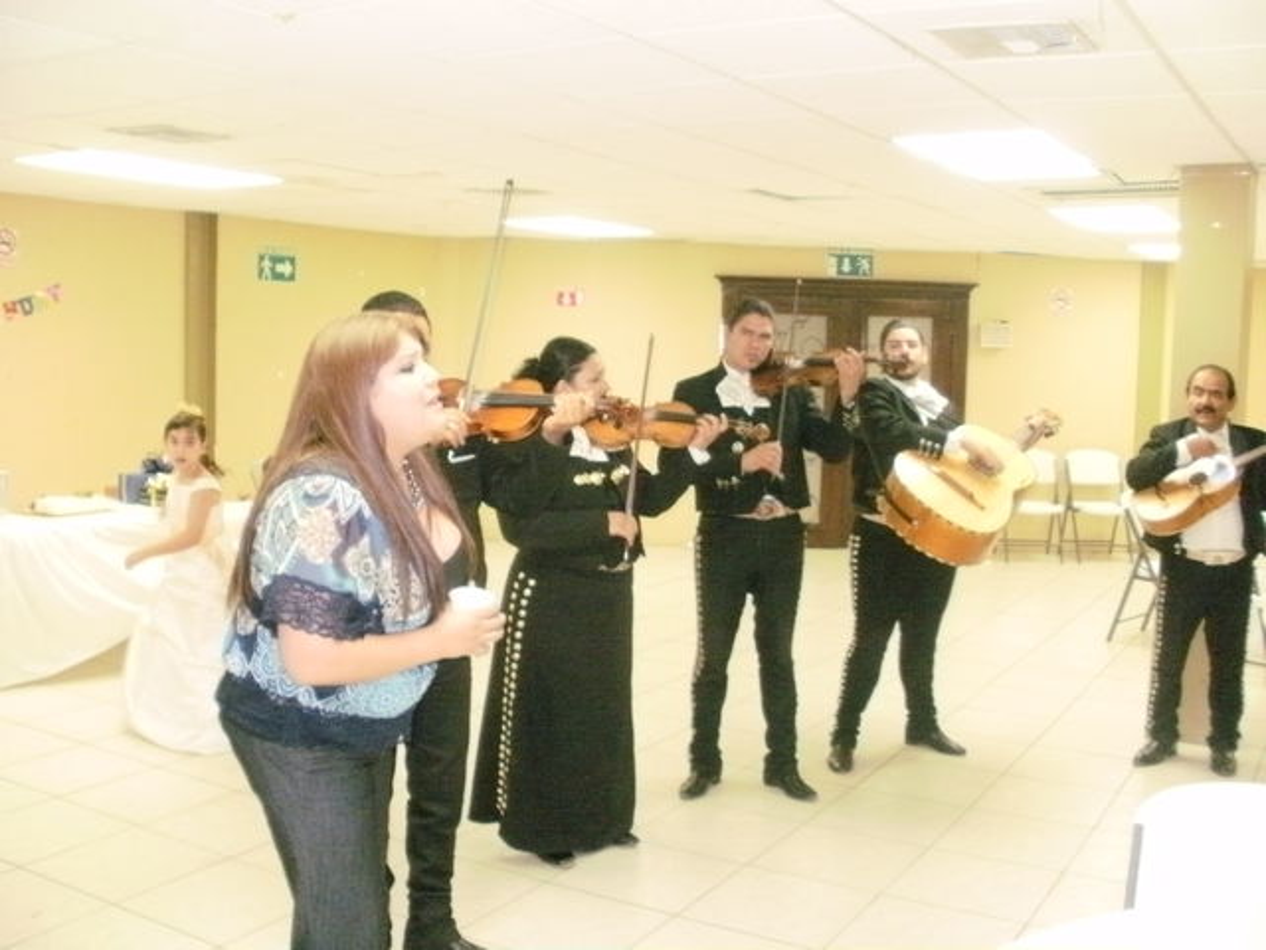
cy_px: 475
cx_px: 633
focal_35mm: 36
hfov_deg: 51.4
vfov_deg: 39.7
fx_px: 1317
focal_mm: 6.3
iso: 500
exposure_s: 1/30
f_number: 3.5
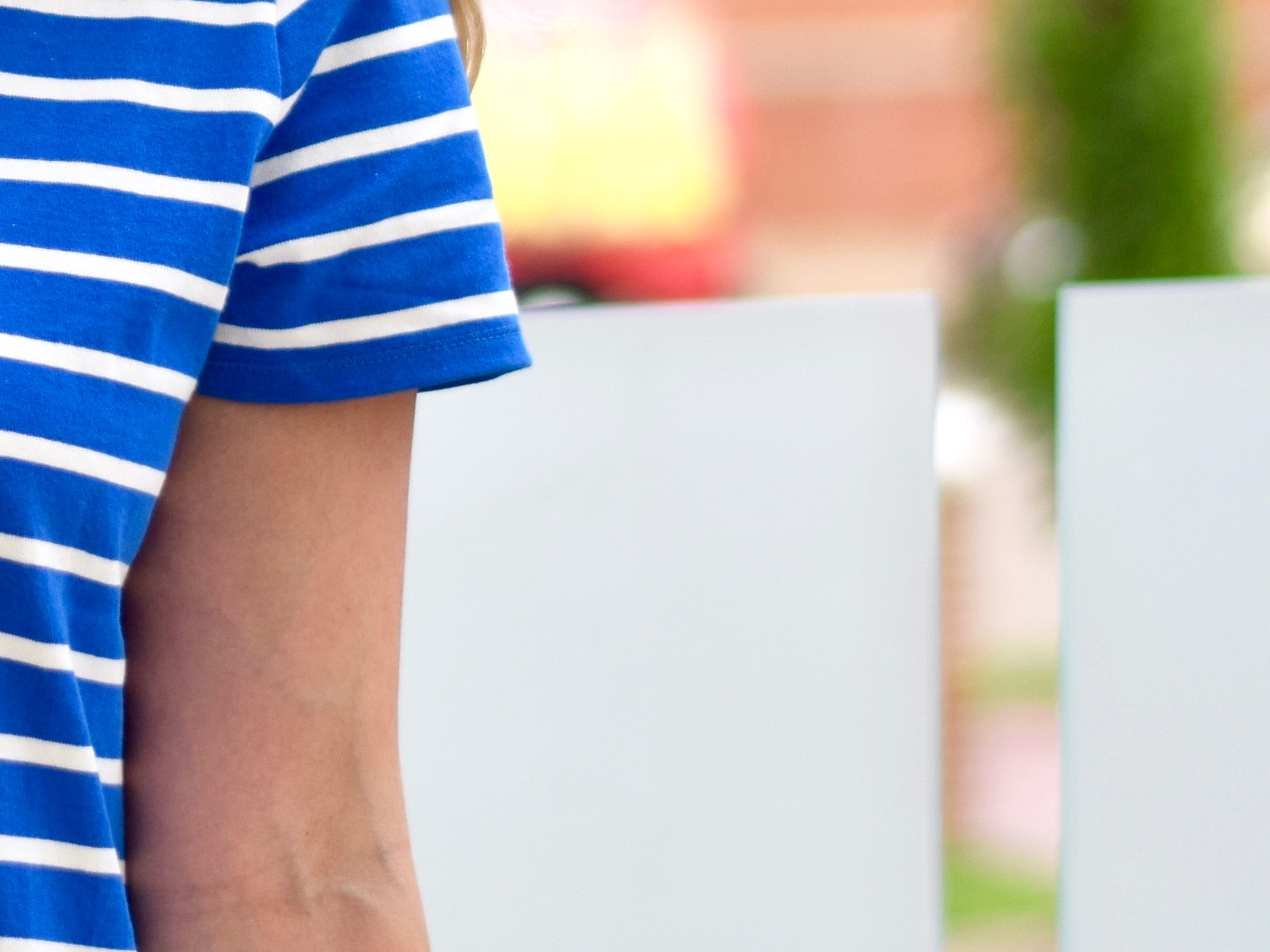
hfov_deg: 7.3
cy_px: -359
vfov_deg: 5.4
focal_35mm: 271
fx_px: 9940
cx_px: -63
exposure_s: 1/1600
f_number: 1.8
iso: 100
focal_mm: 50
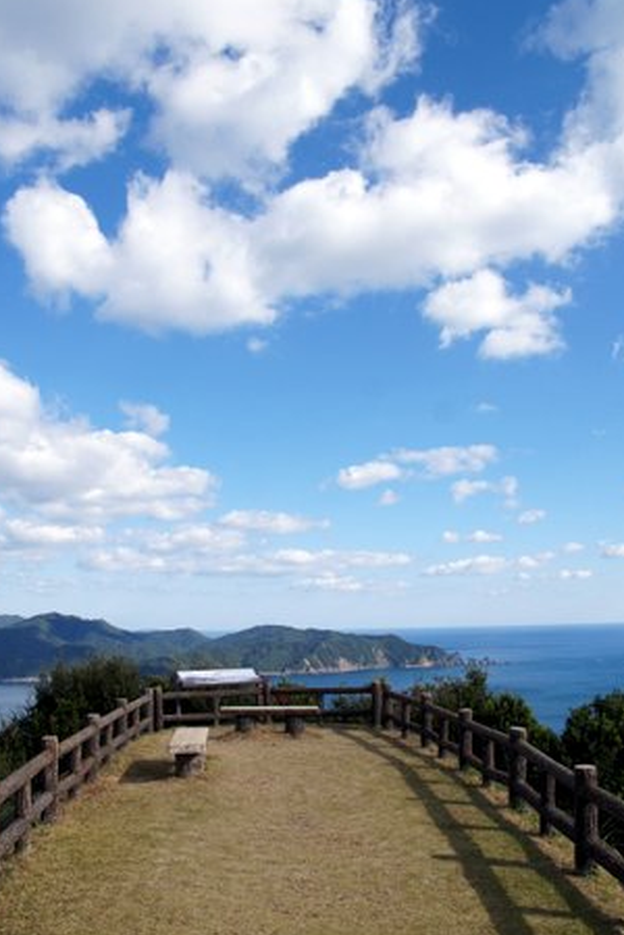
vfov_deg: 61.9
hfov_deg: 43.6
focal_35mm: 30
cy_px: 497
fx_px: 780
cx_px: 319
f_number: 8
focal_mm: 18
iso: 200
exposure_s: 1/640
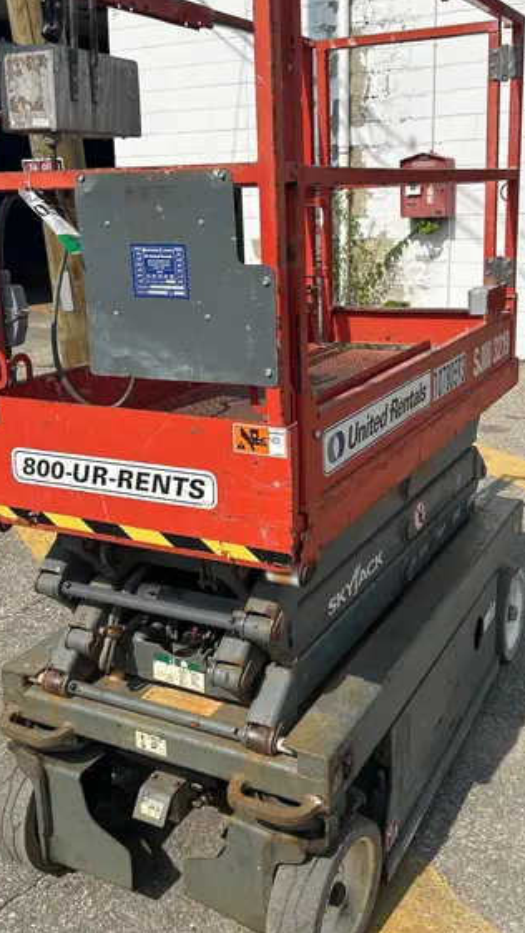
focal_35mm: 37
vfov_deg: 53.8
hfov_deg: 32.0
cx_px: 276
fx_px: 915
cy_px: 405
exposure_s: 1/6993
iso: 50
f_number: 1.5
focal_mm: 5.7
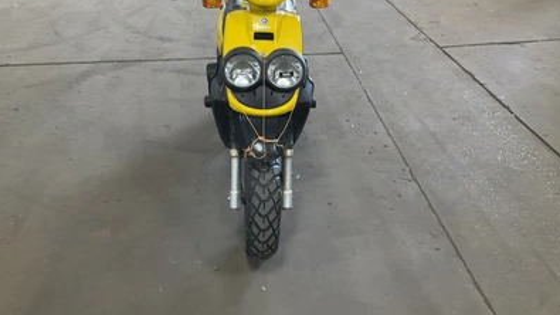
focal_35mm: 32
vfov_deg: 36.3
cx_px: 282
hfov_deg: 61.0
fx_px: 475
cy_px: 109
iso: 200
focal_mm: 3
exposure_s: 1/60
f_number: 1.8
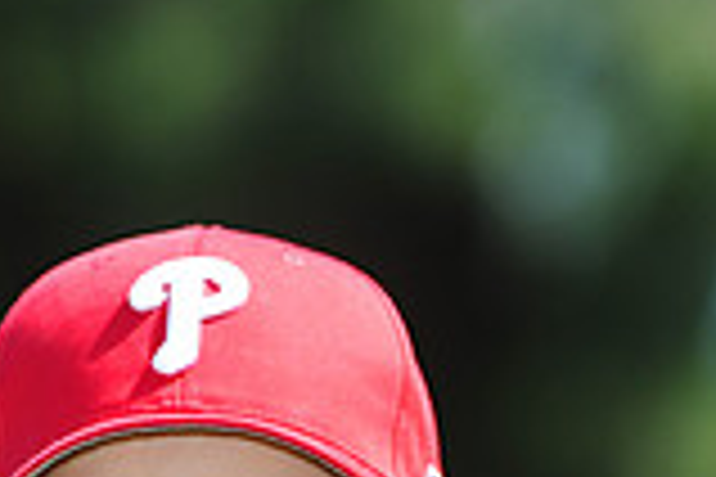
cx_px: 284
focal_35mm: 728
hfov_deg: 2.8
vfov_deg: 1.9
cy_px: 765
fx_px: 14478
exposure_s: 1/640
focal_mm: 200
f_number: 4.5
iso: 200
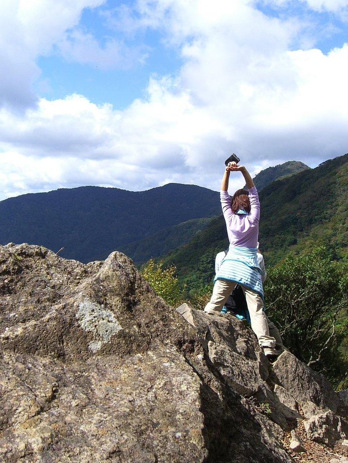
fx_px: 549
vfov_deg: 45.7
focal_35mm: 41
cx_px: 178
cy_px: 215
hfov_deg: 35.1
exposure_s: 1/500
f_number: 4
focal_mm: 7.9
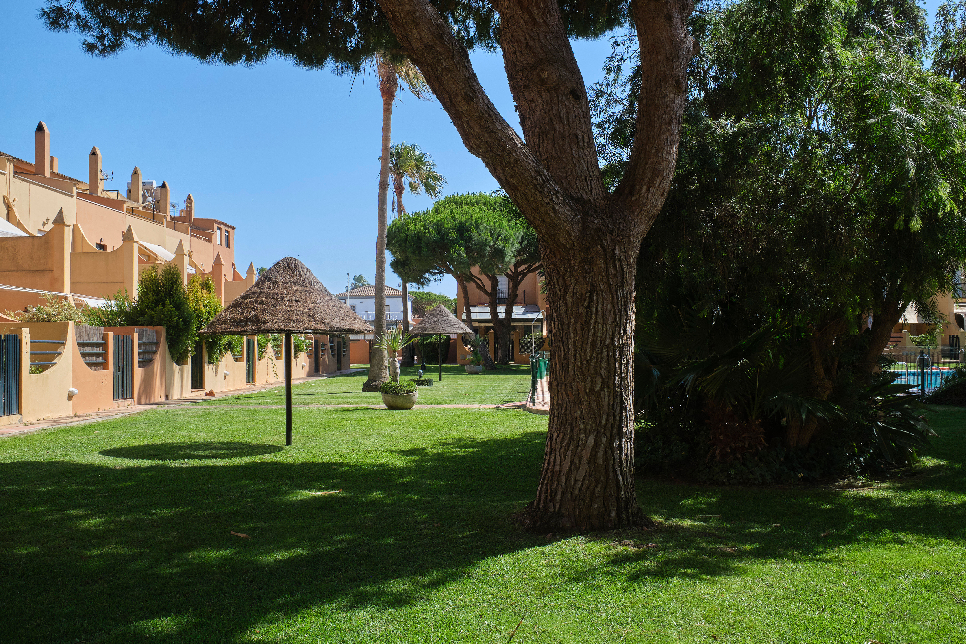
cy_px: 322
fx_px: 939
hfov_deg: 54.4
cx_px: 483
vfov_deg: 37.9
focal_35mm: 35
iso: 400
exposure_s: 1/160
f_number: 16
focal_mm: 23
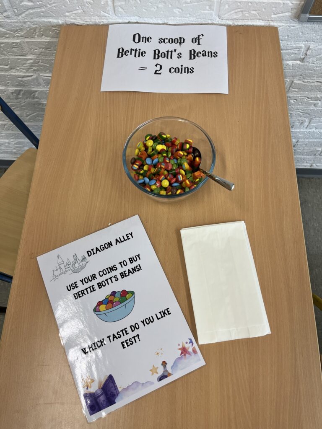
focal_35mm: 26
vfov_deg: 67.3
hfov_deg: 53.1
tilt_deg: -69.7
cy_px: 214
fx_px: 322
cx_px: 161
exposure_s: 1/100
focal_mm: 5.1
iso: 100
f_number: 1.6
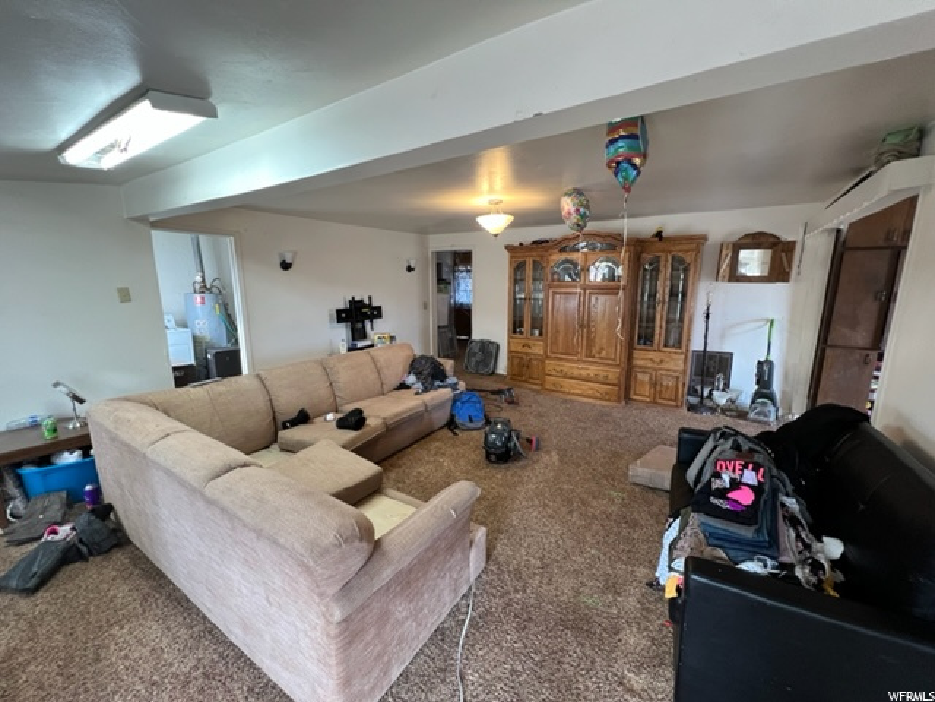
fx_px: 351
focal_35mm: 13
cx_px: 468
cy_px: 351
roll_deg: +0.0
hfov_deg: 106.2
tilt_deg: -10.8
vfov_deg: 89.9
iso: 320
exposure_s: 1/60
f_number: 1.8
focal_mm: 1.57
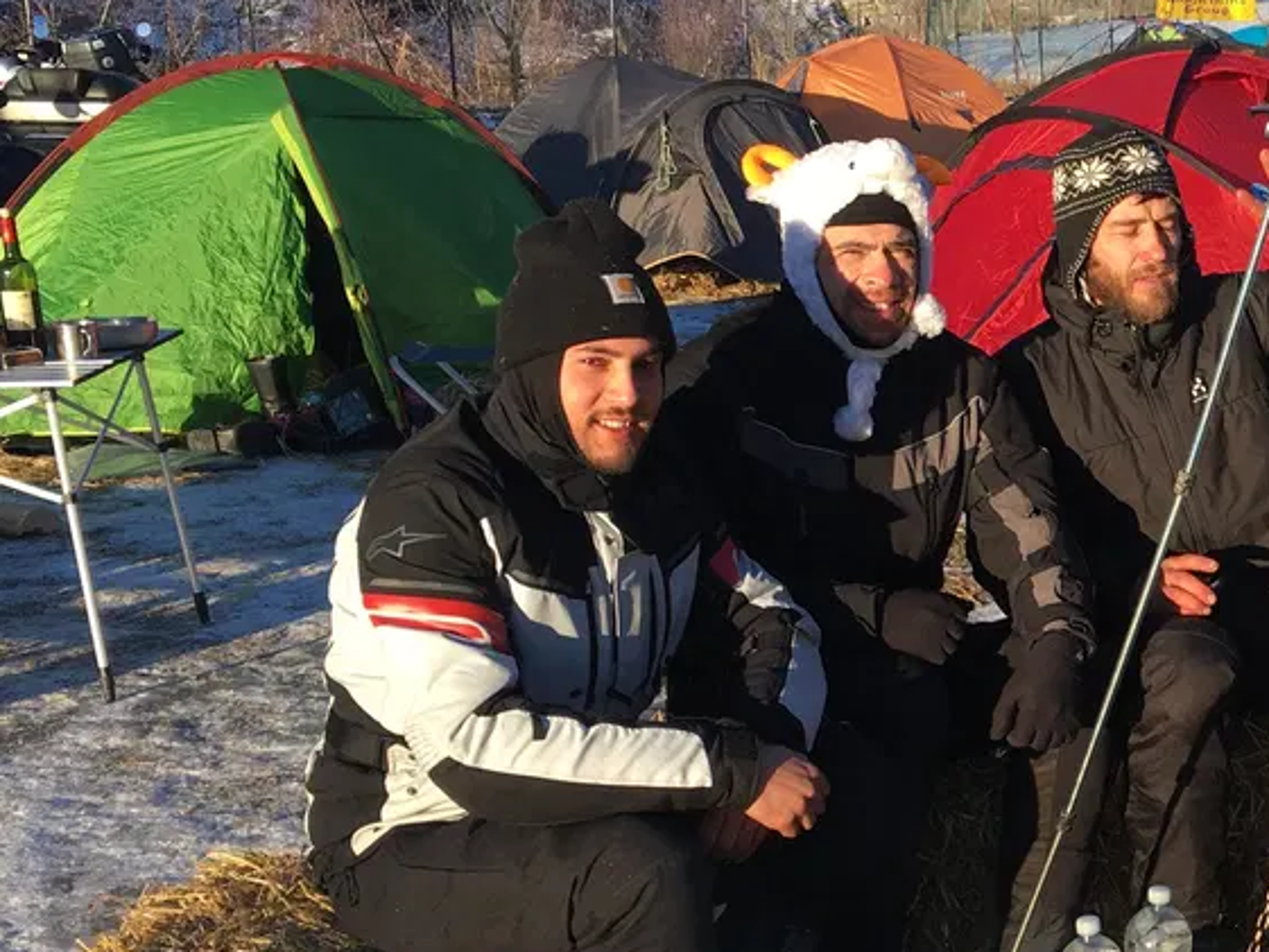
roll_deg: -0.6
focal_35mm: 62
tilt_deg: -15.0
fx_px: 2273
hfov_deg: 28.6
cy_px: 626
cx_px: 1355
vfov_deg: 23.6
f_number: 2.2
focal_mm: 4.15
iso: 25
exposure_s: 1/527
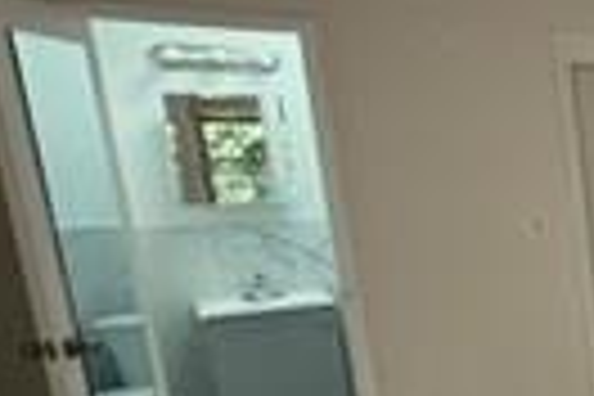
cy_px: 292
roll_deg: +1.3
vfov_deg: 25.2
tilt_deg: -8.1
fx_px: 874
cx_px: 1053
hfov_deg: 22.6
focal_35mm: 53
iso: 64
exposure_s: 1/99
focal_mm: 2.22
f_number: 2.2
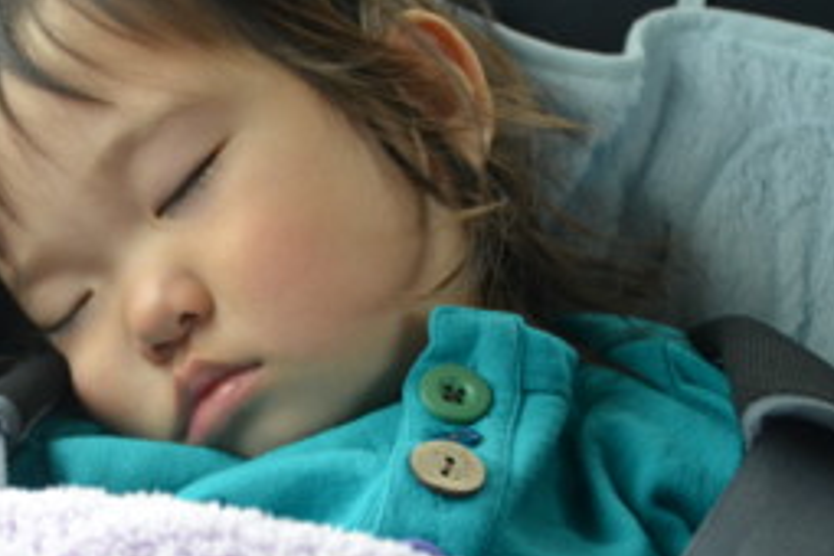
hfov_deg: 26.9
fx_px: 1714
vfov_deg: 18.4
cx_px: 177
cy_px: 252
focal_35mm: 74
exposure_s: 1/80
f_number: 4.5
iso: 1600
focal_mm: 28
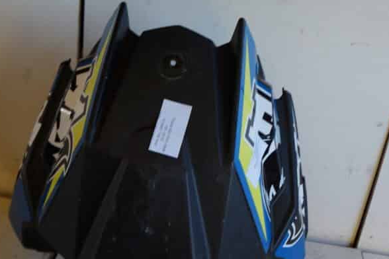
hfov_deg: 41.9
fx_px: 508
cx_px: 202
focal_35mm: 47
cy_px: 210
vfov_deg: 28.0
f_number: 4.5
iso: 250
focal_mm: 18
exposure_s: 1/60
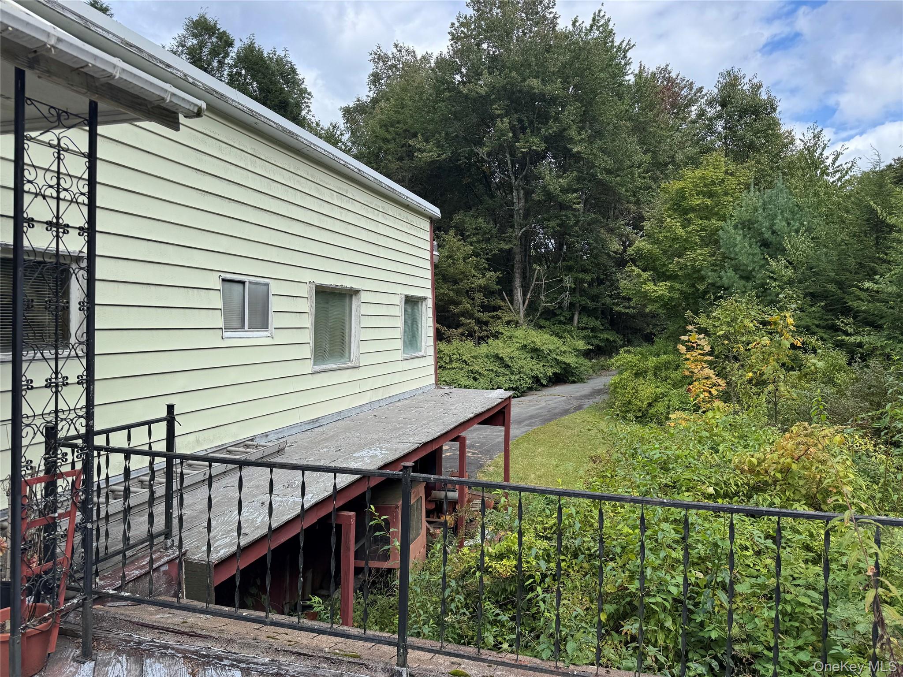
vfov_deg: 56.8
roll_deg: -1.1
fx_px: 626
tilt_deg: -1.7
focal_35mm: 24
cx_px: 452
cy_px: 338
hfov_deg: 71.6
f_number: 1.78
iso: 80
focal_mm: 6.76
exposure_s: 1/2604
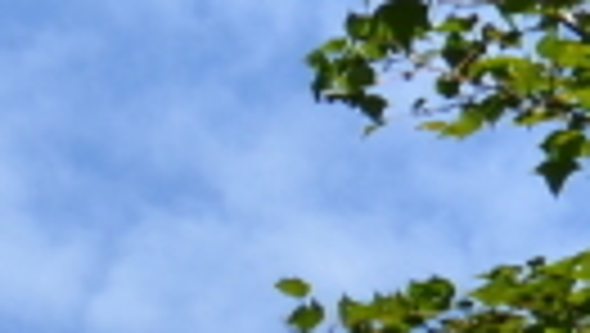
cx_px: -878
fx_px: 5763
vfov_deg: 3.3
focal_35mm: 368
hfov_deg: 5.6
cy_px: 274
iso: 110
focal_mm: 30
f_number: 8
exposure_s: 1/250
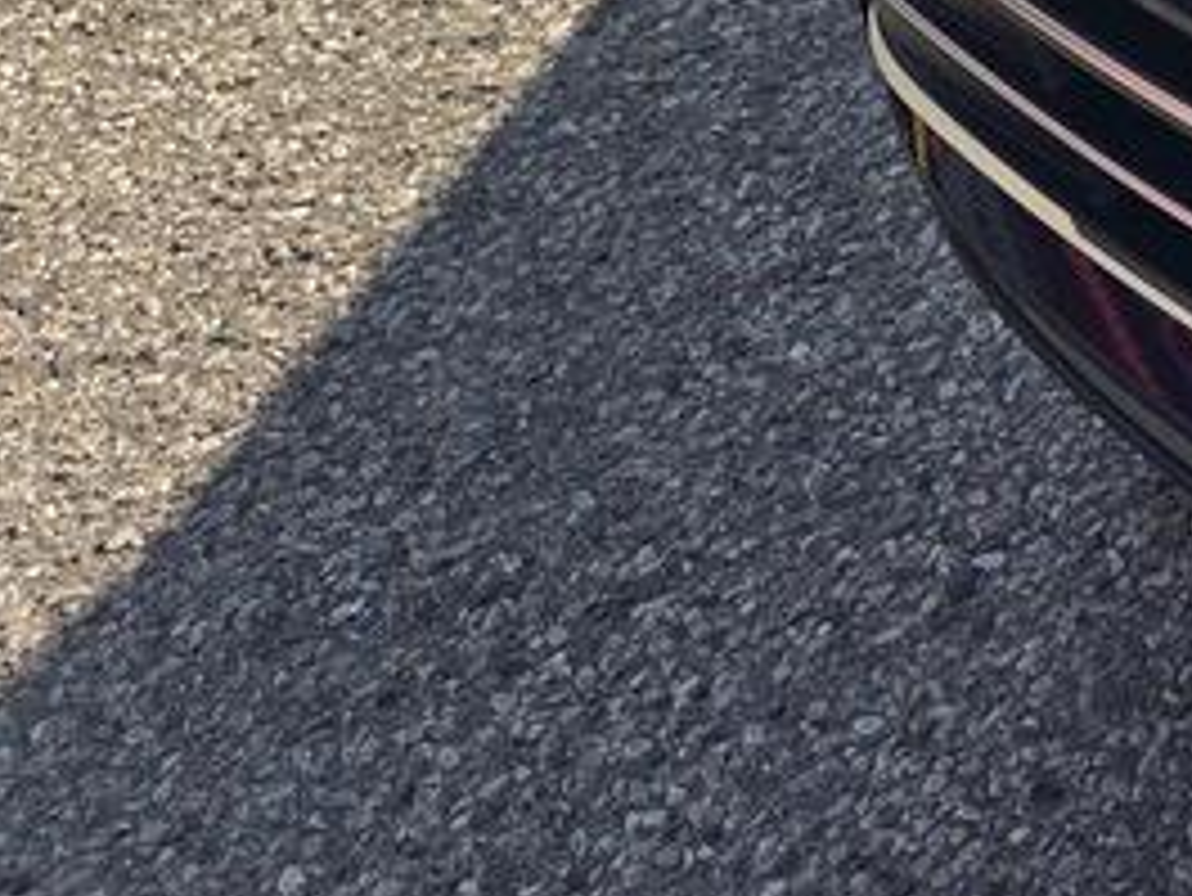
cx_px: 2798
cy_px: -1049
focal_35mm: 111
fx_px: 3824
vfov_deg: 11.6
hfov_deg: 13.4
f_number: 1.7
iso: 80
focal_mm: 6.3
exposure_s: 1/4145
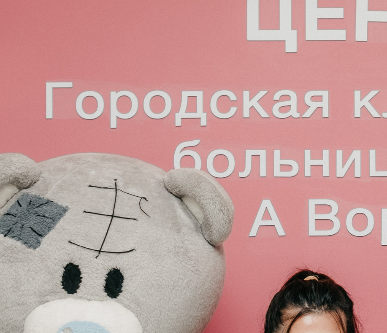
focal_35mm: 100
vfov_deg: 15.9
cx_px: 372
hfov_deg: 18.2
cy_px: 286
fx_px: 1180
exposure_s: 1/160
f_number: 4
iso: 200
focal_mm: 28
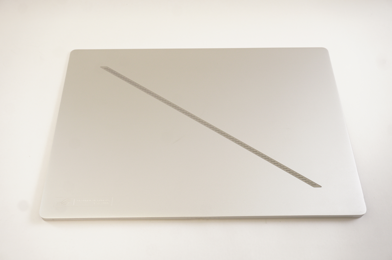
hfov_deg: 51.3
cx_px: 196
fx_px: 408
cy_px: 130
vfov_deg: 35.4
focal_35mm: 38
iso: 800
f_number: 5.6
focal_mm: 25
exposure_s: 1/30
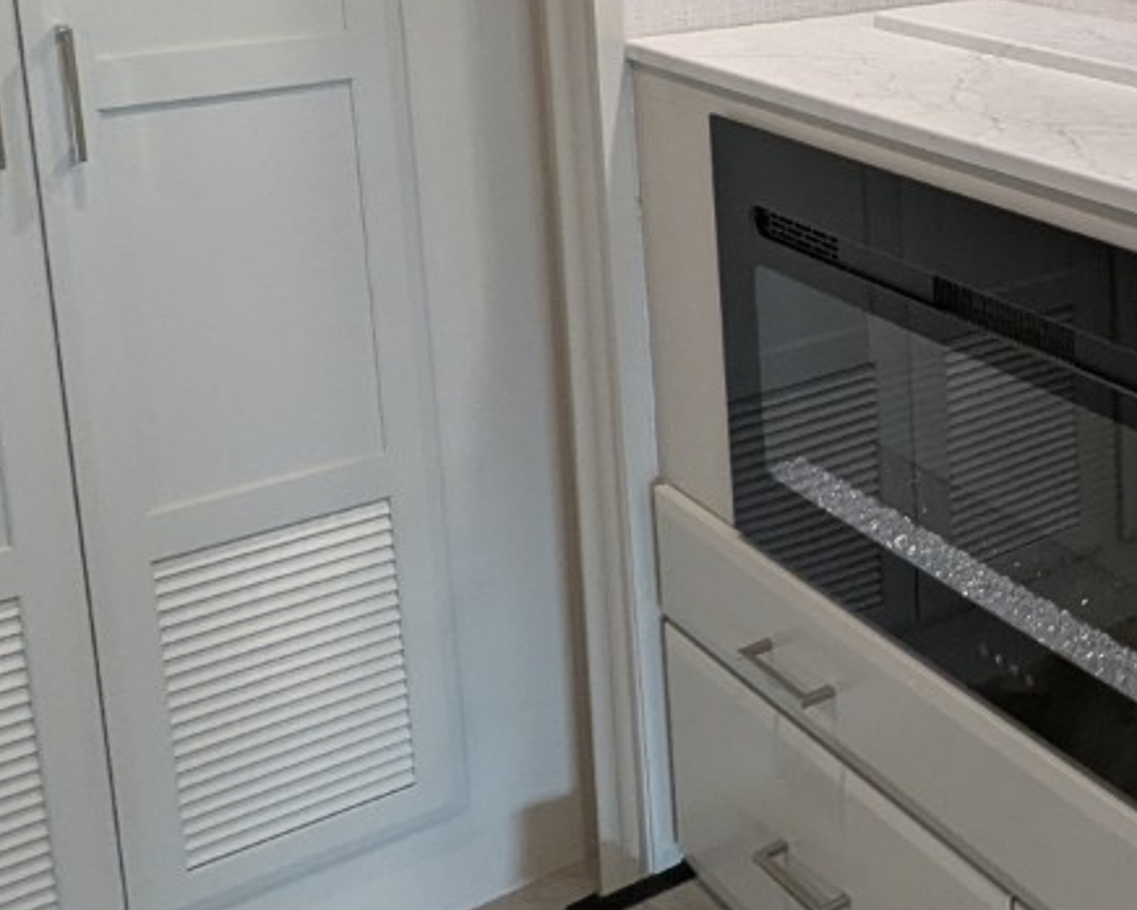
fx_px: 1683
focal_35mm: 50
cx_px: 1389
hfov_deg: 31.0
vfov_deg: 28.6
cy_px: 21
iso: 117
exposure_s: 1/32.8
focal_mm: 2.35
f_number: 2.2
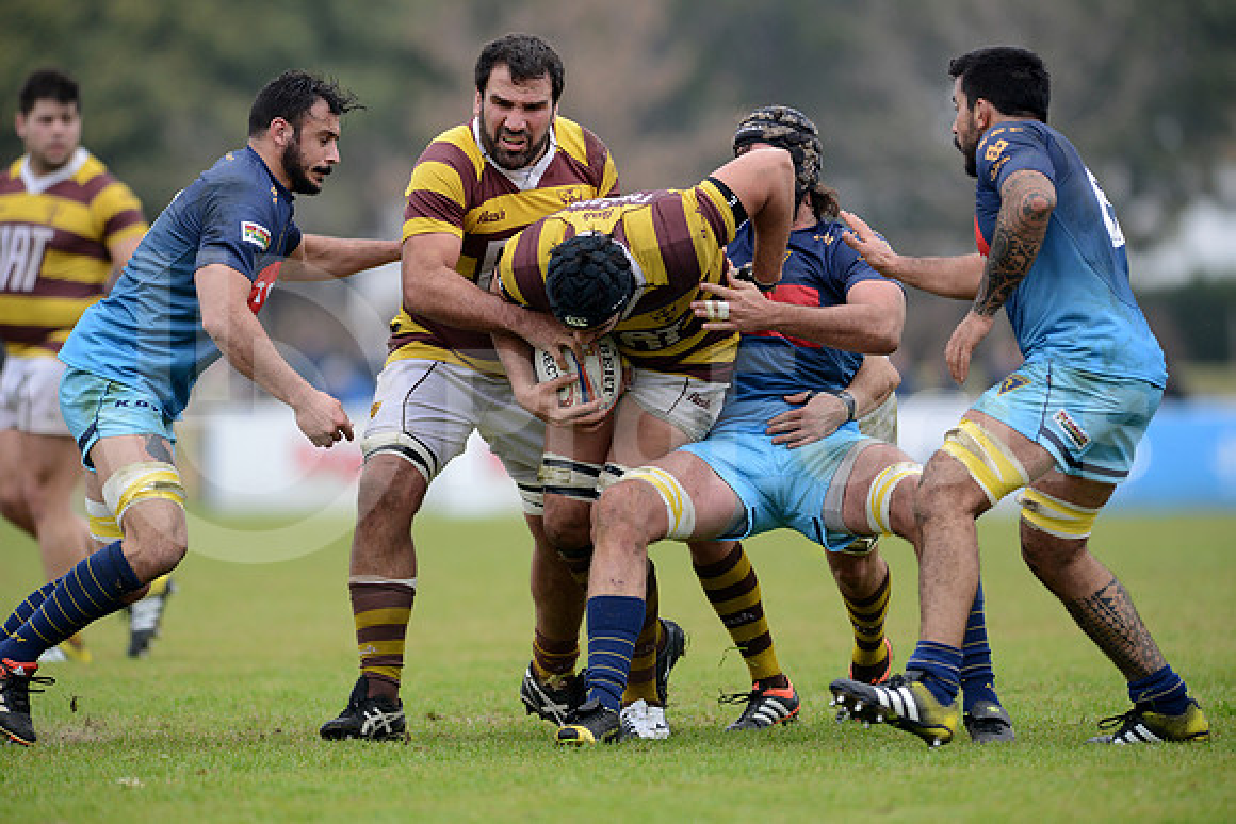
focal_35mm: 420
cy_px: 412
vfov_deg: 3.3
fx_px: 14423
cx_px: 618
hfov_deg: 4.9
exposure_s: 1/1000
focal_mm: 420
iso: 800
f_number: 4
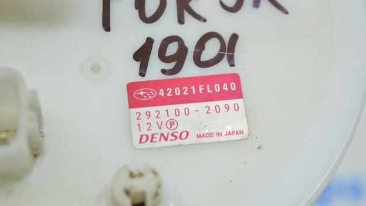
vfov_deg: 13.7
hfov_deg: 24.0
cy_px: 102
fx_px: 859
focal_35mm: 89
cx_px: 186
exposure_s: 1/40
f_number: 5.6
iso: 400
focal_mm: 55
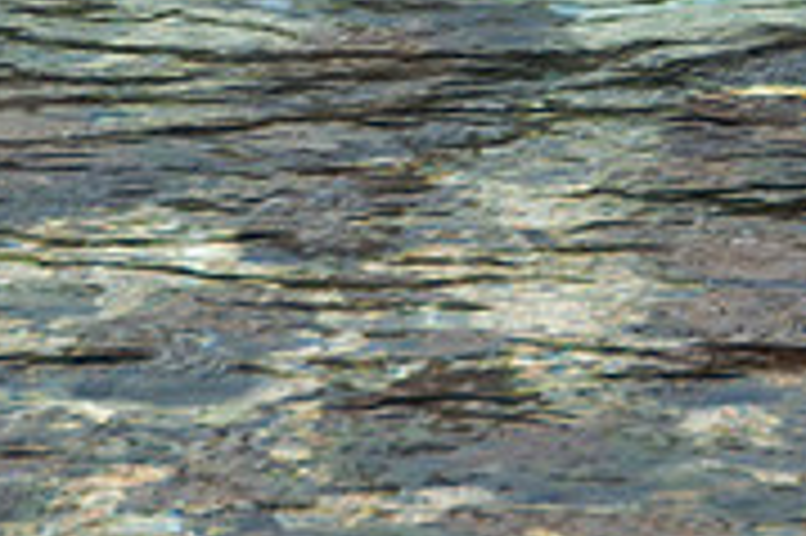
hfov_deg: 4.0
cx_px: 738
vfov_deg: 2.7
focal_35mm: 511
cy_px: -304
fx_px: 11430
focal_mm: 105
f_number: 5.6
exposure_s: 1/125
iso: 220
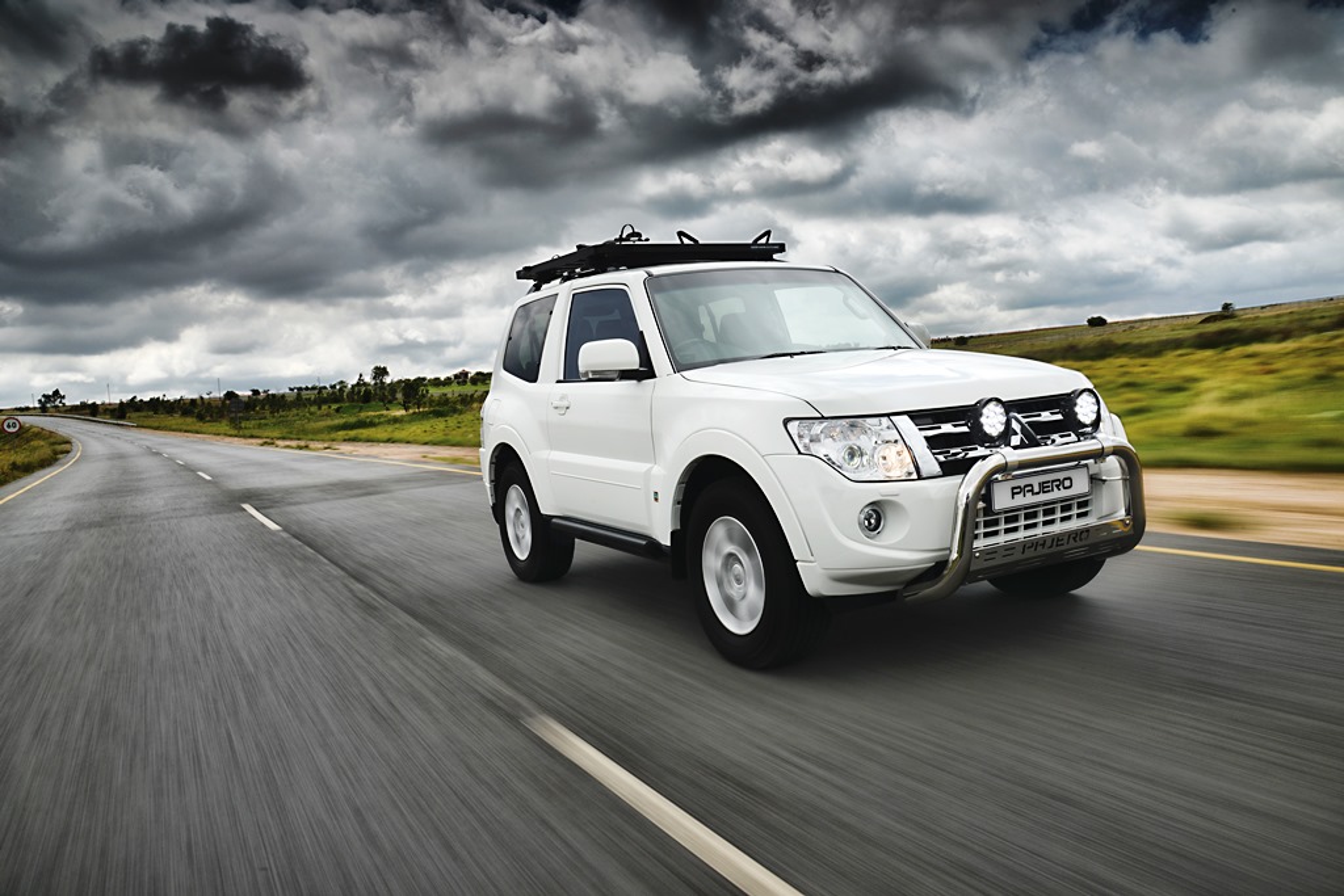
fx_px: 1008
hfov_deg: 67.4
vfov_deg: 47.9
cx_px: 672
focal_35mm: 27
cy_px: 448
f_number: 18
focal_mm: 27
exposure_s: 1/30
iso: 100
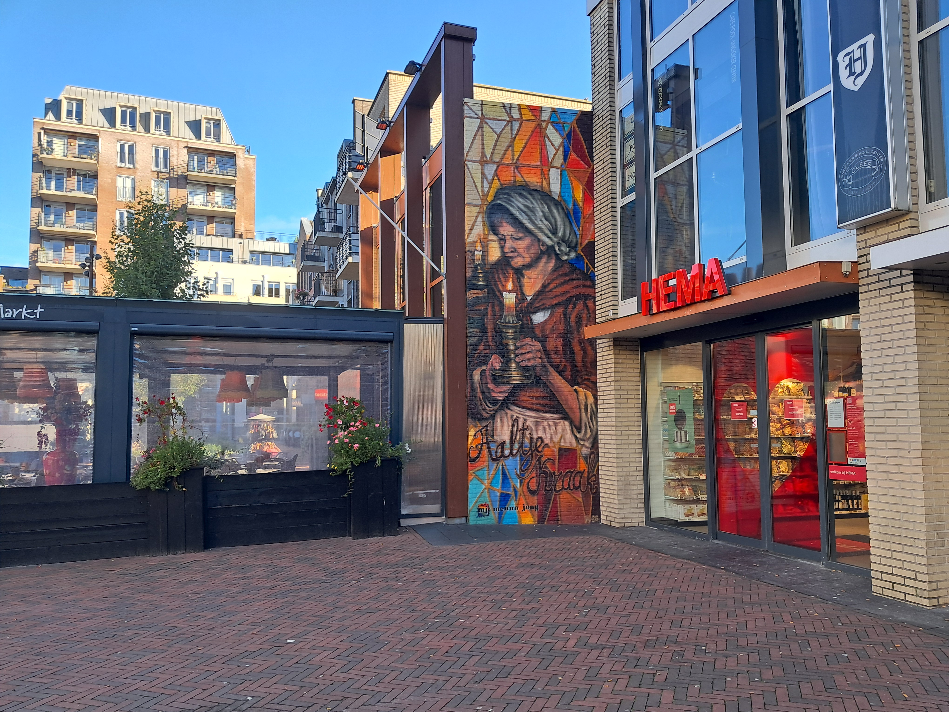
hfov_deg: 65.3
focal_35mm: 27
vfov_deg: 51.4
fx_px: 740
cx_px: 474
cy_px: 356
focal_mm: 4
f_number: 1.8
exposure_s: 1/120
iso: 50
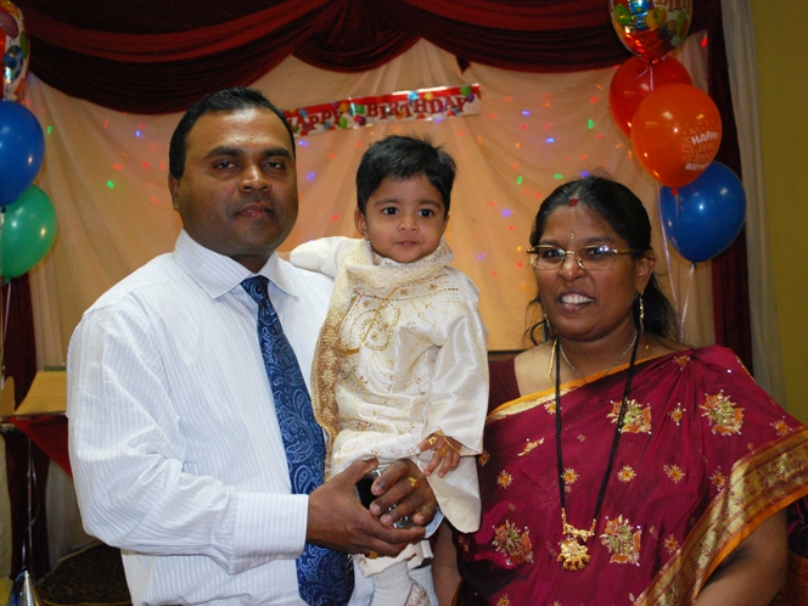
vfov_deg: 28.0
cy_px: 303
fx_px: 1214
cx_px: 384
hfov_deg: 36.8
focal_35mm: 52
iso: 800
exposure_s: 1/60
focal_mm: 32
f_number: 4.8
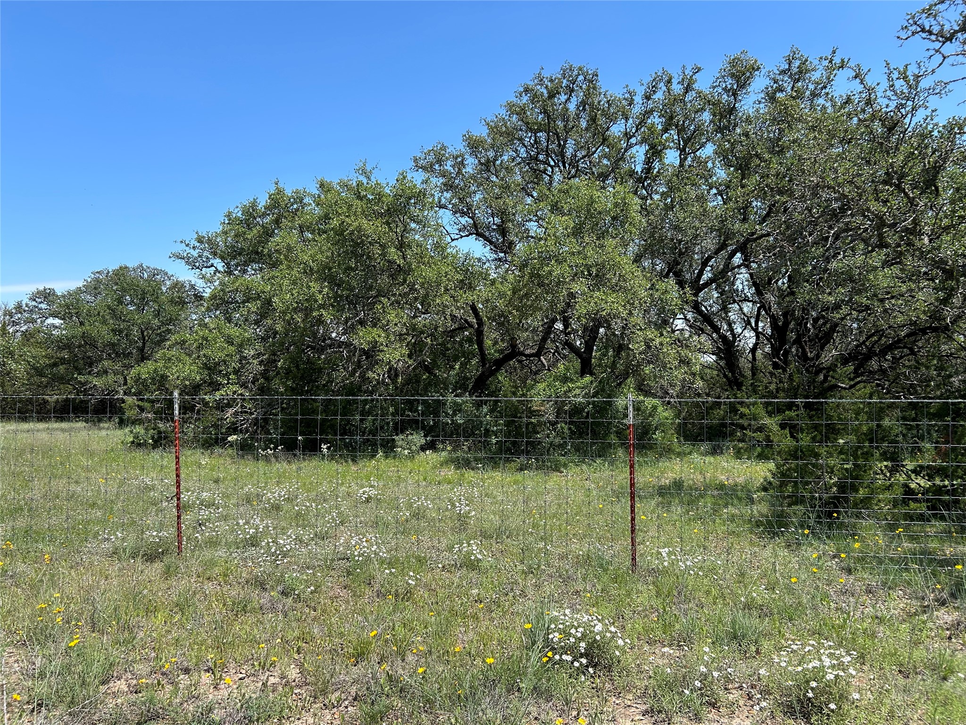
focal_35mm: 26
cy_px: 362
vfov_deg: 53.1
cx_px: 483
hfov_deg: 67.3
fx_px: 726
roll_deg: +1.7
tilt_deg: +1.1
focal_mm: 5.7
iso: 50
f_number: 1.5
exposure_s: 1/2299
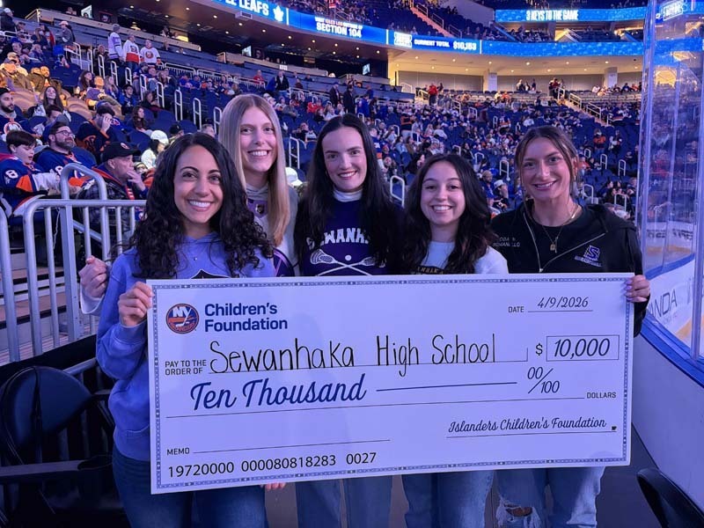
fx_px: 529
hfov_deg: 67.3
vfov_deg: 53.1
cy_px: 264
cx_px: 352
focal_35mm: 26
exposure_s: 1/35
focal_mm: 5.96
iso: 640
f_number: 1.6
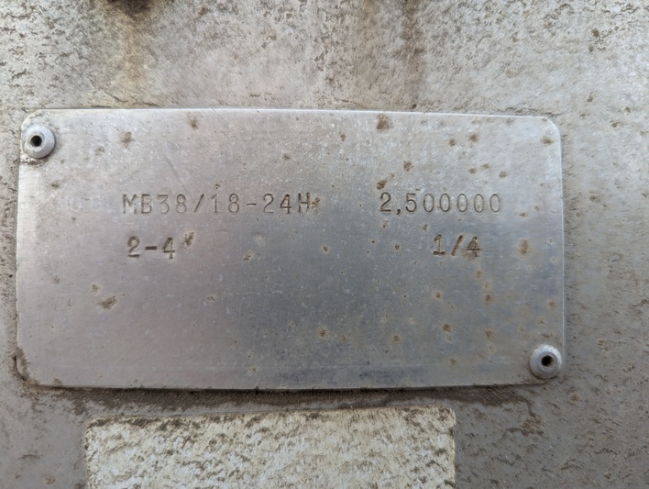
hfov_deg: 71.5
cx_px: 324
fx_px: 451
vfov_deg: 56.9
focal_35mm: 24
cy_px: 244
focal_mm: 6.81
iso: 58
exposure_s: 1/215
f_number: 1.85
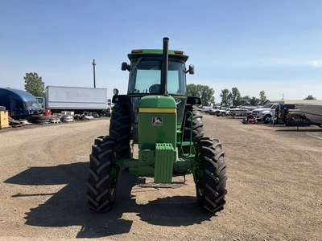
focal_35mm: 29
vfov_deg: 48.2
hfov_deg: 61.7
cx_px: 161
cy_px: 120
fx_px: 270
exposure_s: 1/1848
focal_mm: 3
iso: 25
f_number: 1.8
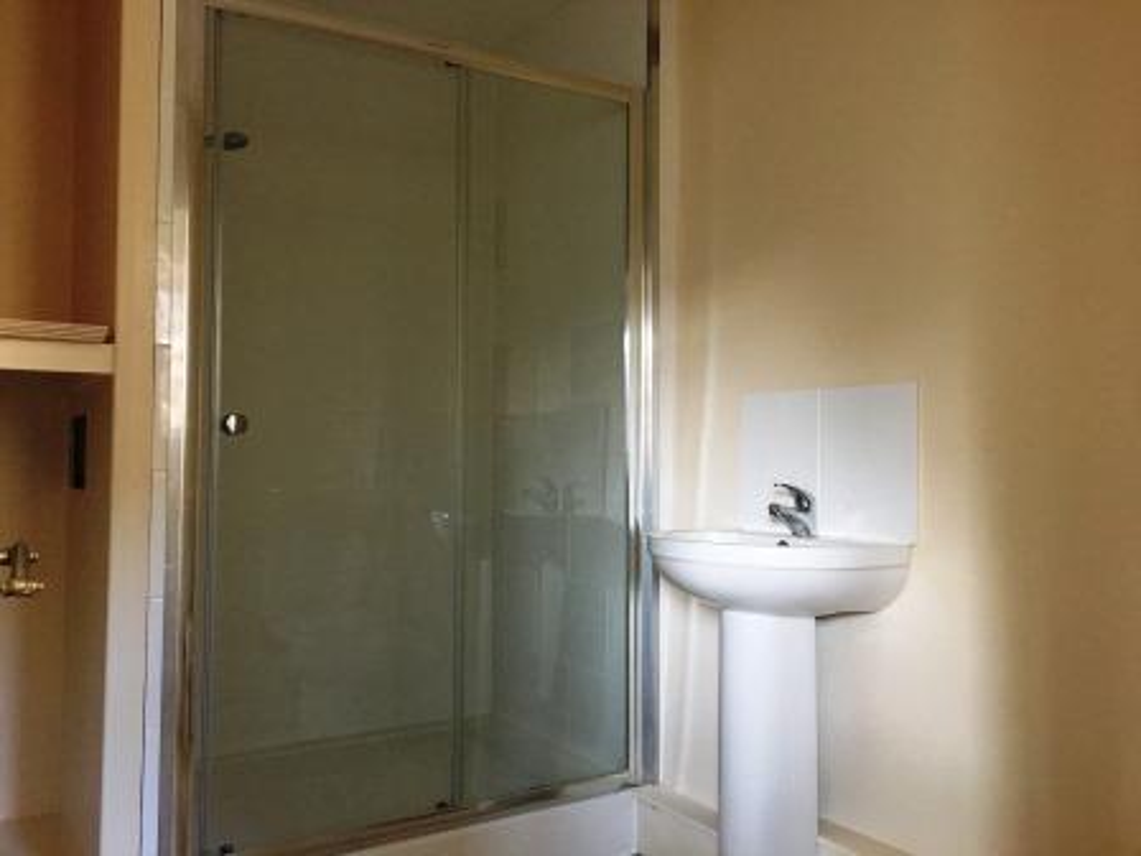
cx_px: 570
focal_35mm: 29
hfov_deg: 61.7
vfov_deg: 48.2
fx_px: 956
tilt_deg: +2.5
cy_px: 428
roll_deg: -0.6
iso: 250
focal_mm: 4.15
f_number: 2.2
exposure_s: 1/33
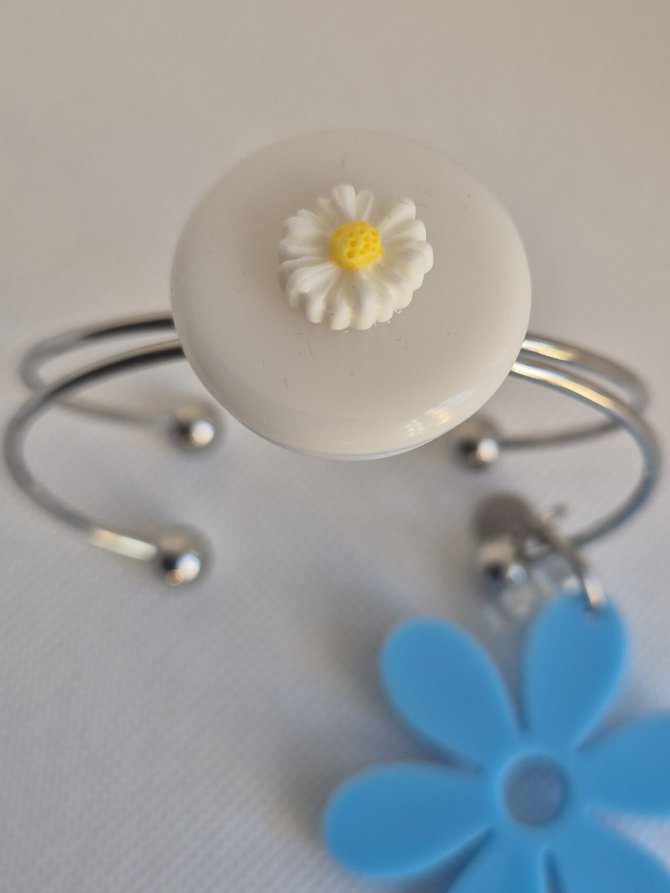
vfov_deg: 52.6
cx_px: 390
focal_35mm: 35
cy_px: 436
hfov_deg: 40.6
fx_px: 903
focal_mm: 5.4
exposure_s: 1/100
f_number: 1.8
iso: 40
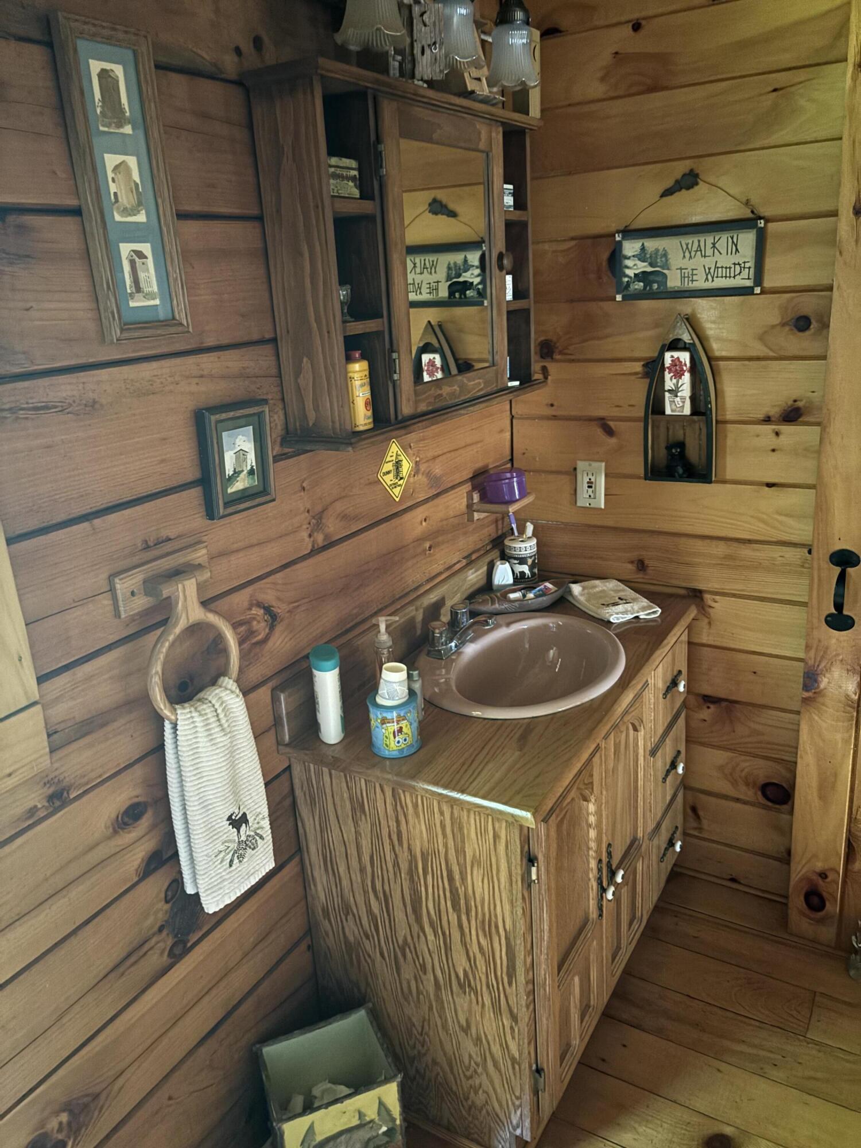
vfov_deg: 67.3
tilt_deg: -19.8
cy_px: 574
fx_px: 862
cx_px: 430
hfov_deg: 53.1
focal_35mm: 26
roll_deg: +4.0
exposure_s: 1/12
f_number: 1.6
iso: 800
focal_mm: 5.96
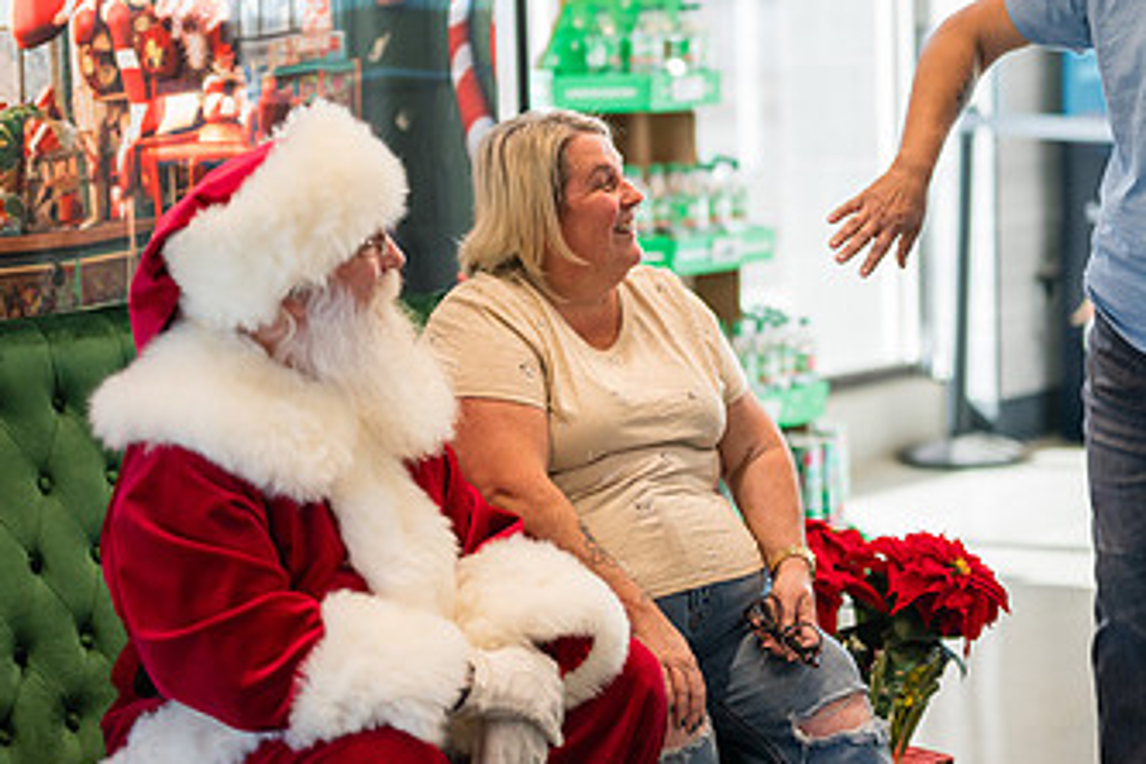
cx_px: 661
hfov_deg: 23.4
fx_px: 2769
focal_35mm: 87
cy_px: 236
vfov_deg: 15.7
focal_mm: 50
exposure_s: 1/500
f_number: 1.2
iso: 640
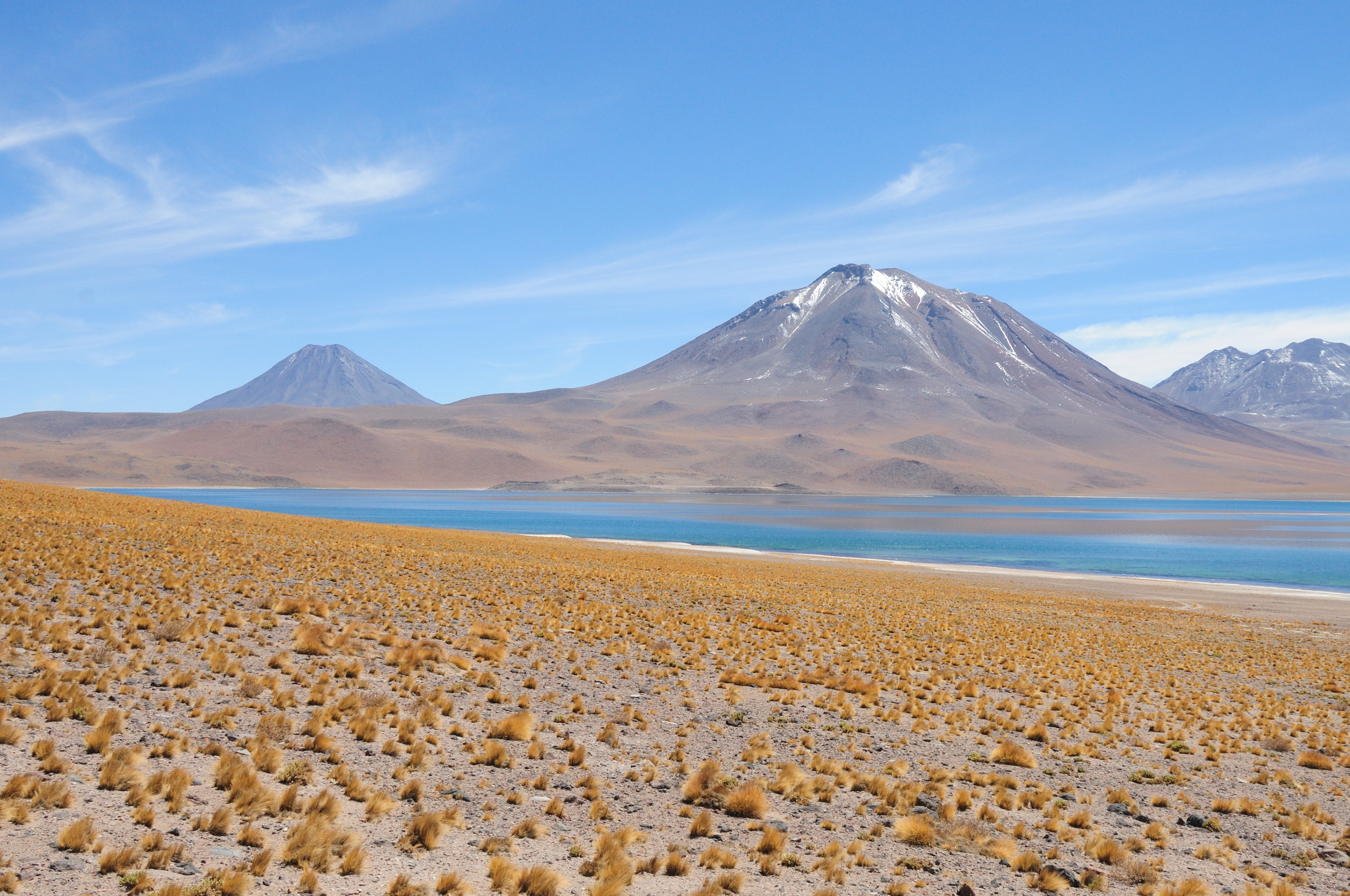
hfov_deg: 45.4
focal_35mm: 43
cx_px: 727
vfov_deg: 31.1
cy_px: 416
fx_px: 1611
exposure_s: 1/640
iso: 400
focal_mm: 26
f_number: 13
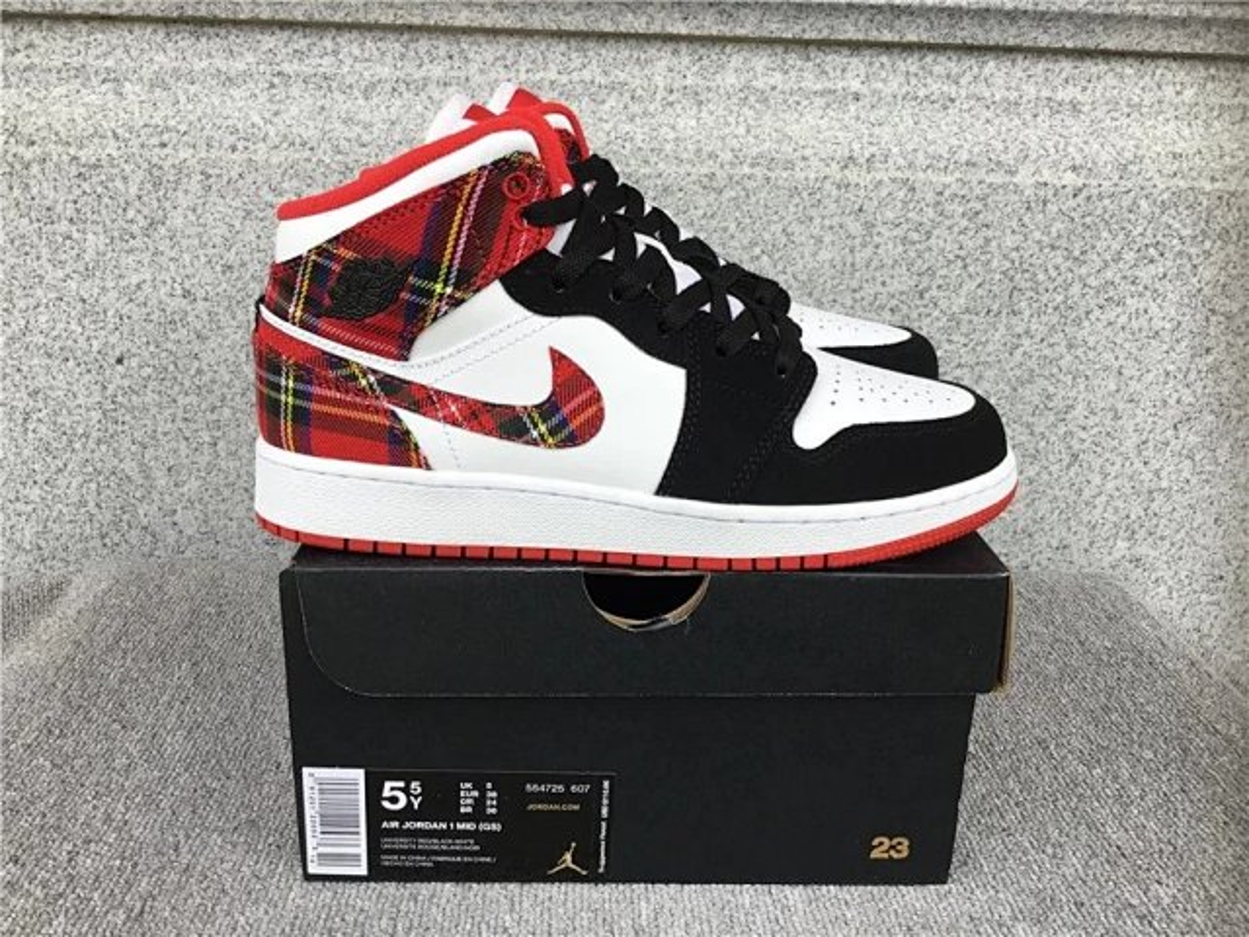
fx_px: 1119
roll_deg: -1.5
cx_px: 624
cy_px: 468
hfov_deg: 58.4
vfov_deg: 45.4
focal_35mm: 31
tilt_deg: -17.8
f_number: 2.4
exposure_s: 1/114
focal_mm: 3.3
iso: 25
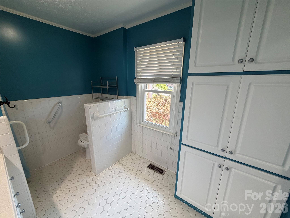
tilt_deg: -14.2
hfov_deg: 102.1
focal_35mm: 14
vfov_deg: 85.7
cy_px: 109
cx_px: 145
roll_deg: -0.5
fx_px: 117
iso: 250
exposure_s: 1/120
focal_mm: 2.22
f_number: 2.2
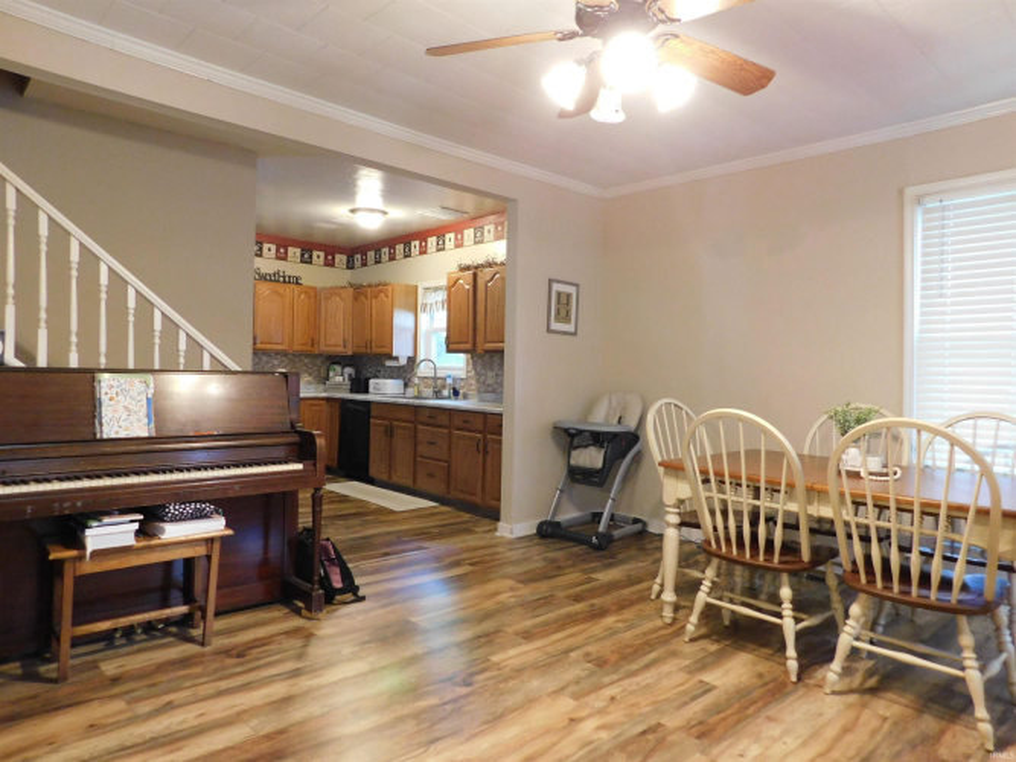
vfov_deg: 58.9
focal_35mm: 23
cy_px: 381
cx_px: 508
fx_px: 675
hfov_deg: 73.9
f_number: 3
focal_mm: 4
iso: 400
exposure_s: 1/10
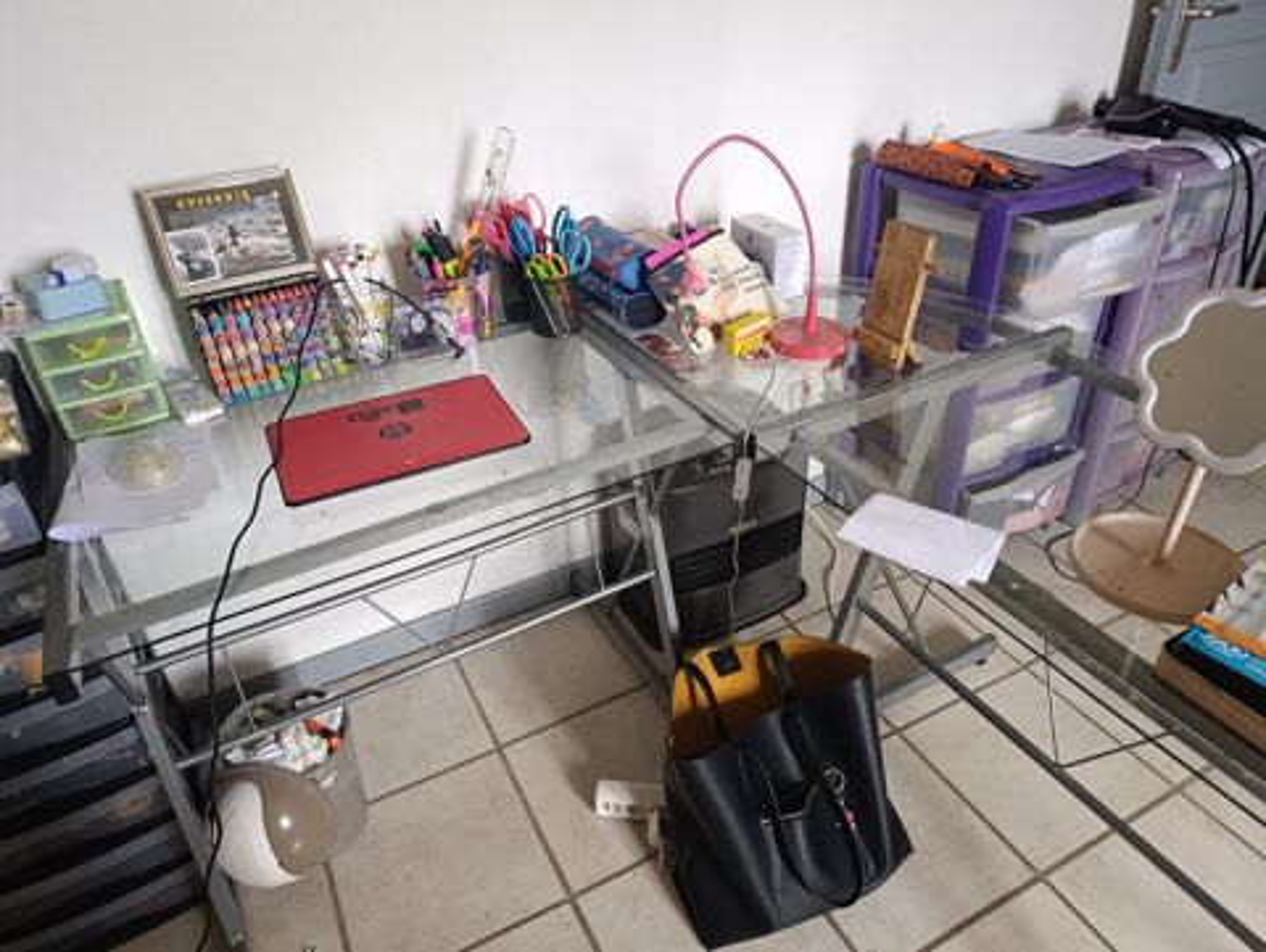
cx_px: 633
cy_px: 476
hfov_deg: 73.9
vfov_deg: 59.0
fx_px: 842
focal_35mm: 23
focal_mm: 6.11
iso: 640
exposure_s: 1/50
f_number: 1.7
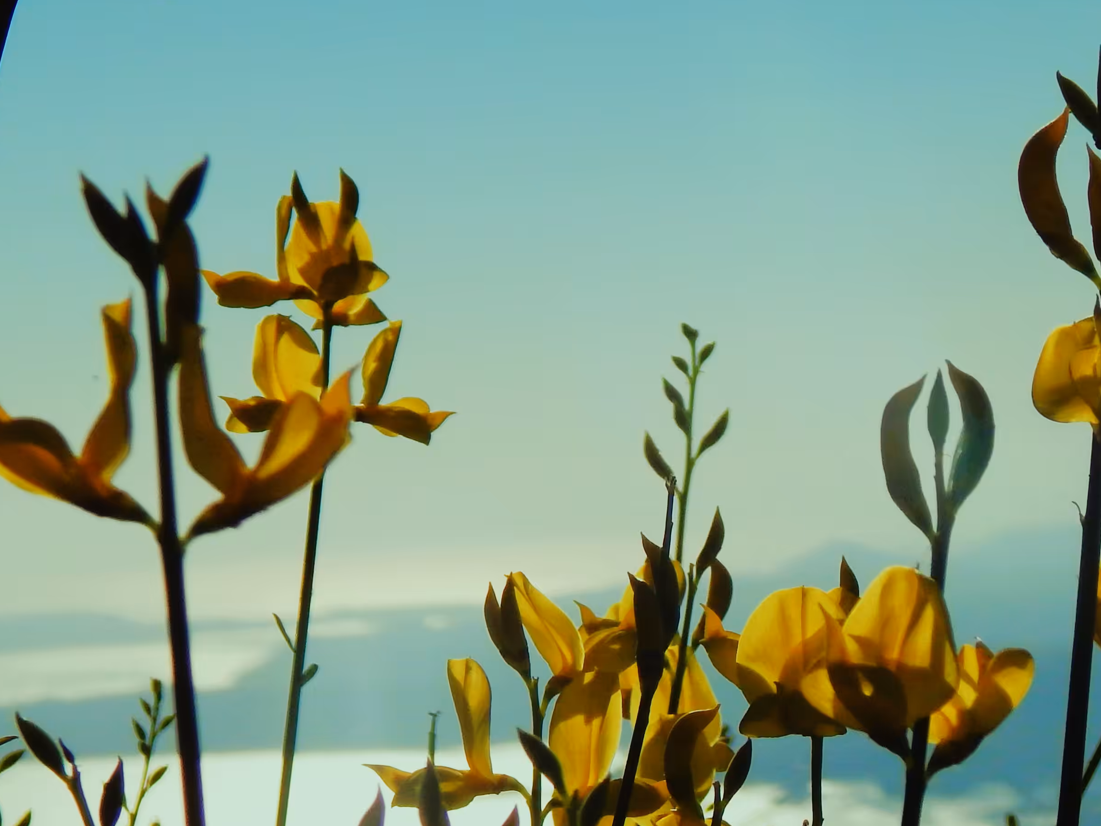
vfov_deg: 9.0
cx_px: 718
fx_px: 5216
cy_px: 516
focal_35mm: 164
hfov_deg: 12.0
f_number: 8.6
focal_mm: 15.3
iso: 125
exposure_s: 1/1500
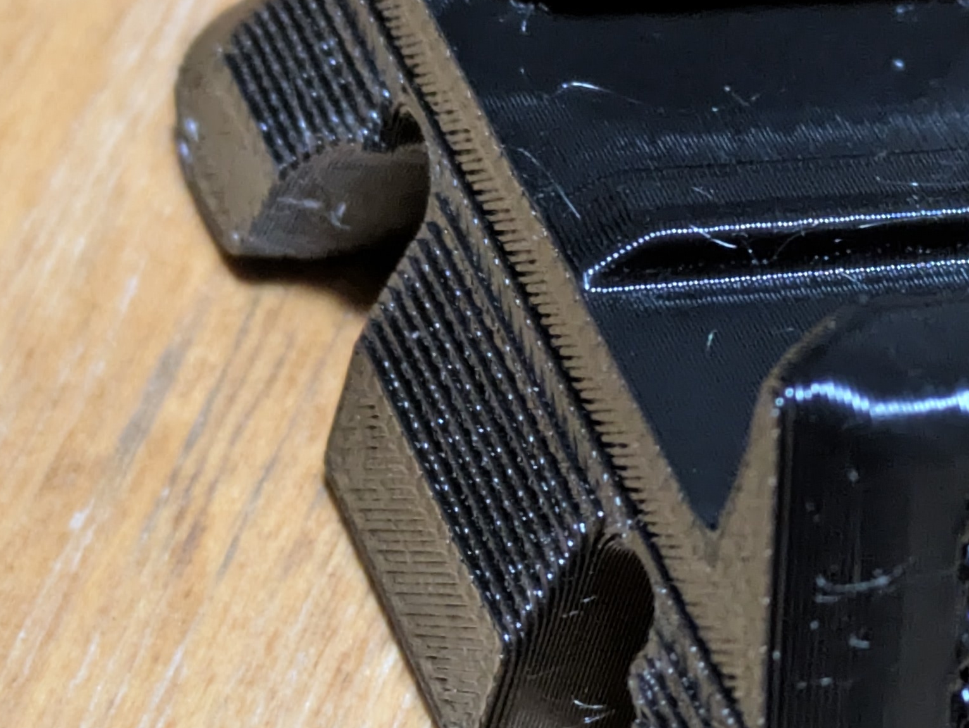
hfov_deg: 12.8
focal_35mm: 154
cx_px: 720
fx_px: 4313
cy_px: 418
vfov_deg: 9.6
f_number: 1.89
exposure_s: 1/40
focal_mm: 5.43
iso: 708
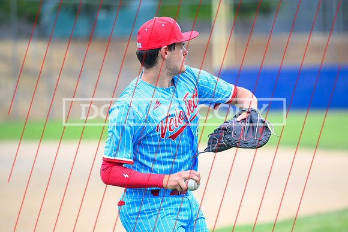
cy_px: 134
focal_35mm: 234
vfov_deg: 5.9
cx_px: 195
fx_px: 2263
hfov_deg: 8.8
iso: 500
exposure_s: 1/2000
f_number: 2.8
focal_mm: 200
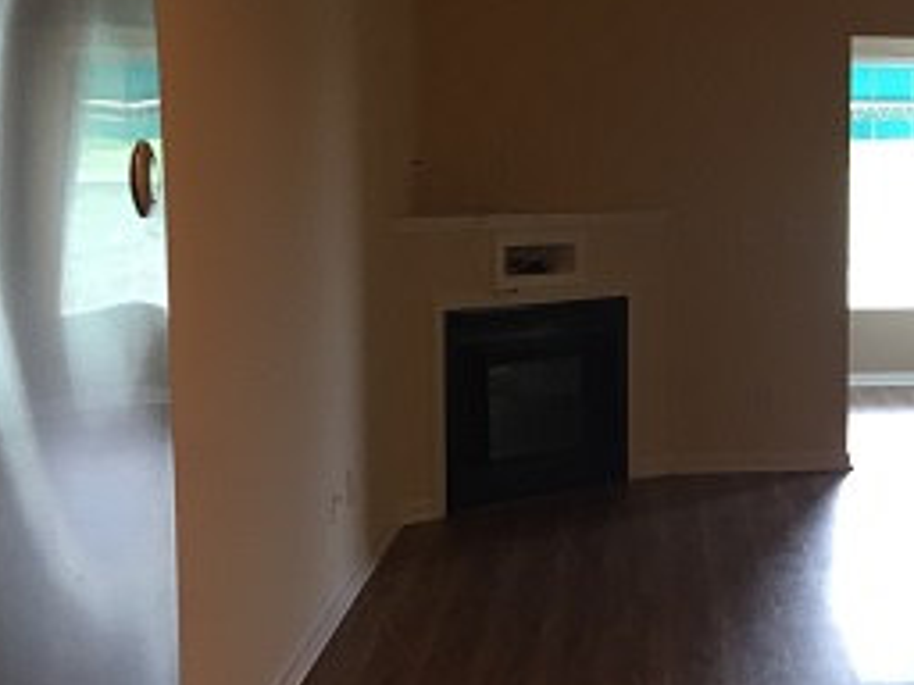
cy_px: 303
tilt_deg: -5.5
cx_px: 989
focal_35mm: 68
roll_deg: -1.8
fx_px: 1795
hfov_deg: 26.5
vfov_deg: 21.6
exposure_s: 1/30
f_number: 2.2
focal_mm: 4.15
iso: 80
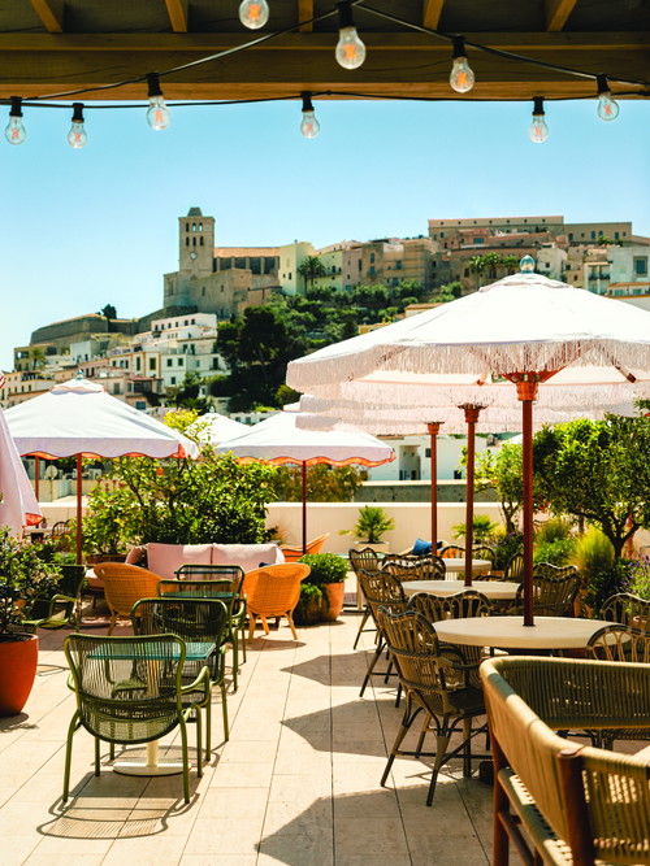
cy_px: 433
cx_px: 325
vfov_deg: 35.5
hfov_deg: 27.0
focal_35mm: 54
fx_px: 1352
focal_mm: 68.8
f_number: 6.4
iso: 250
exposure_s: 1/1000
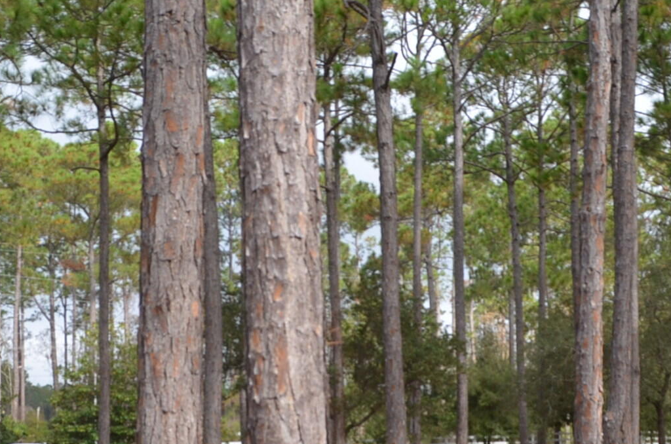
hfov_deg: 31.0
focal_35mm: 65
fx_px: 1209
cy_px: 380
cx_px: 306
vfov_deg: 20.5
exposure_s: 1/250
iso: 200
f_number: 8
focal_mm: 18
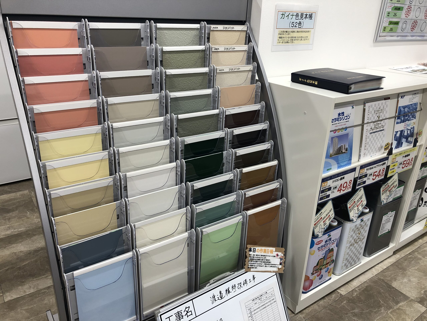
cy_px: 160
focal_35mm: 28
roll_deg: -1.9
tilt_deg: -22.1
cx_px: 214
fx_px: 345
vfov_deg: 49.7
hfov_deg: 63.4
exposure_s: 1/33
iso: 20
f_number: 1.8
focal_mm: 3.99
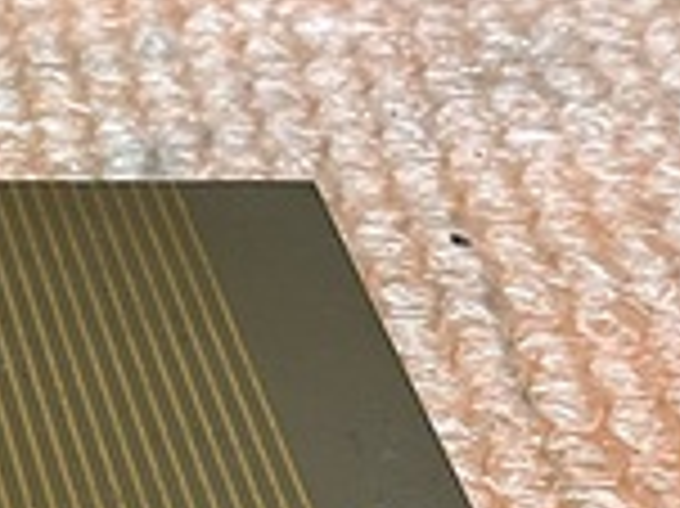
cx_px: -689
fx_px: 2159
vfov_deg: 13.2
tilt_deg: -48.9
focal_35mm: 110
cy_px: 571
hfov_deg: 14.7
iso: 125
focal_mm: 5.1
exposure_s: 1/50
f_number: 1.6
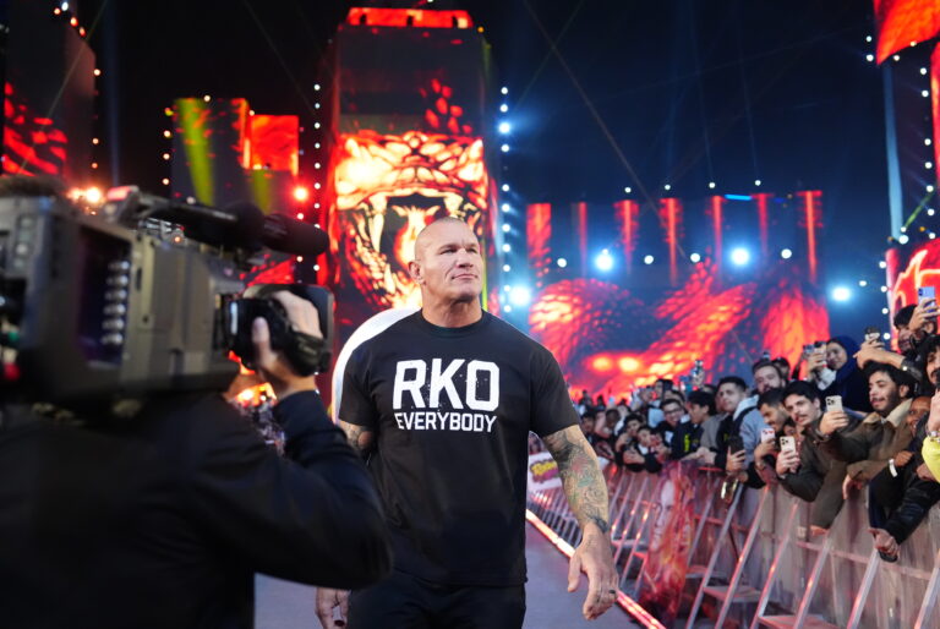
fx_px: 967
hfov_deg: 51.8
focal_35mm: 37
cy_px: 314
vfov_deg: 36.0
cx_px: 470
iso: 6400
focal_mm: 37
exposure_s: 1/800
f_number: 2.8
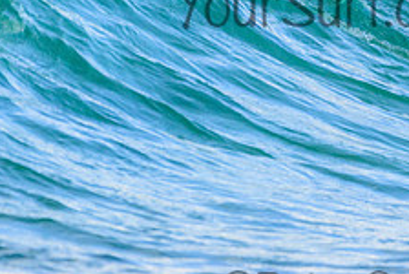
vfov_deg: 0.9
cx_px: 445
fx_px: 18031
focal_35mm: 1585
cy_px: -32
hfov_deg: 1.3
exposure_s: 1/2000
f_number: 5.6
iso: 400
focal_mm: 500
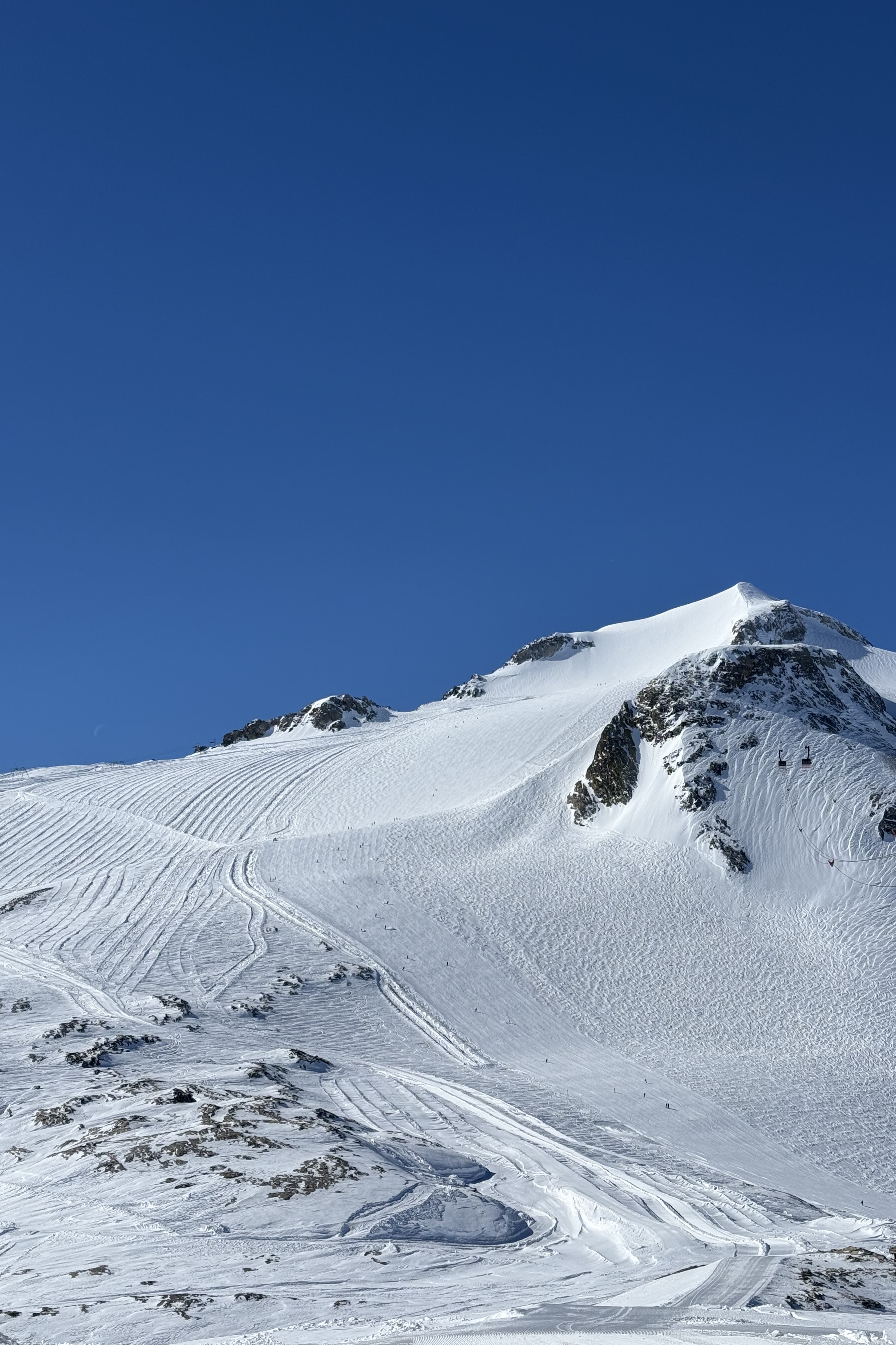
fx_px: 1867
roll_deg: -2.3
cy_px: 673
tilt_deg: +13.7
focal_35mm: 50
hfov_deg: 27.0
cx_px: 474
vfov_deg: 39.6
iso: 50
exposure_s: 1/11364
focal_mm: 6.76
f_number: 1.78
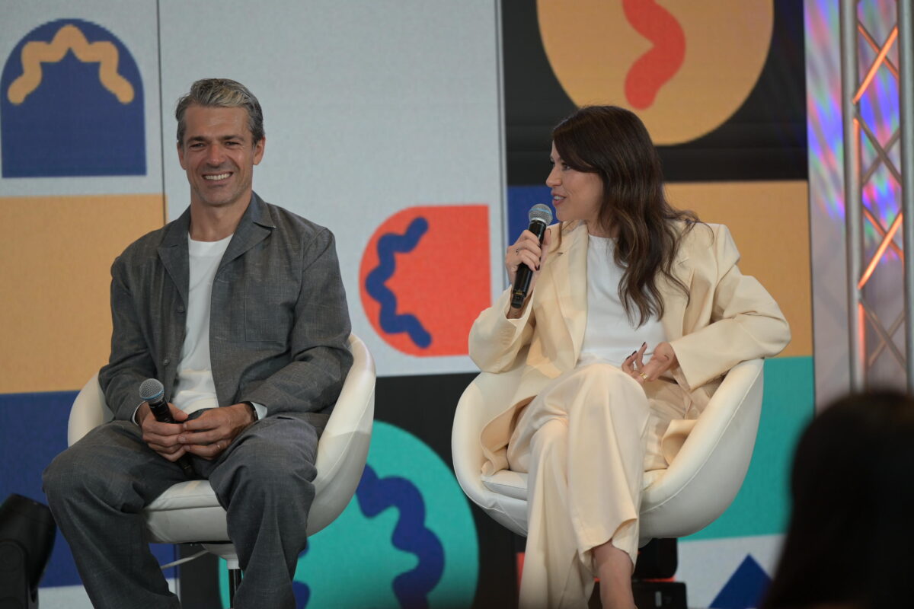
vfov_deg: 7.6
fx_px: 4570
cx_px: 457
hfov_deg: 11.4
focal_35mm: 180
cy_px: 304
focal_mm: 180
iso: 560
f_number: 2.8
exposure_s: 1/400
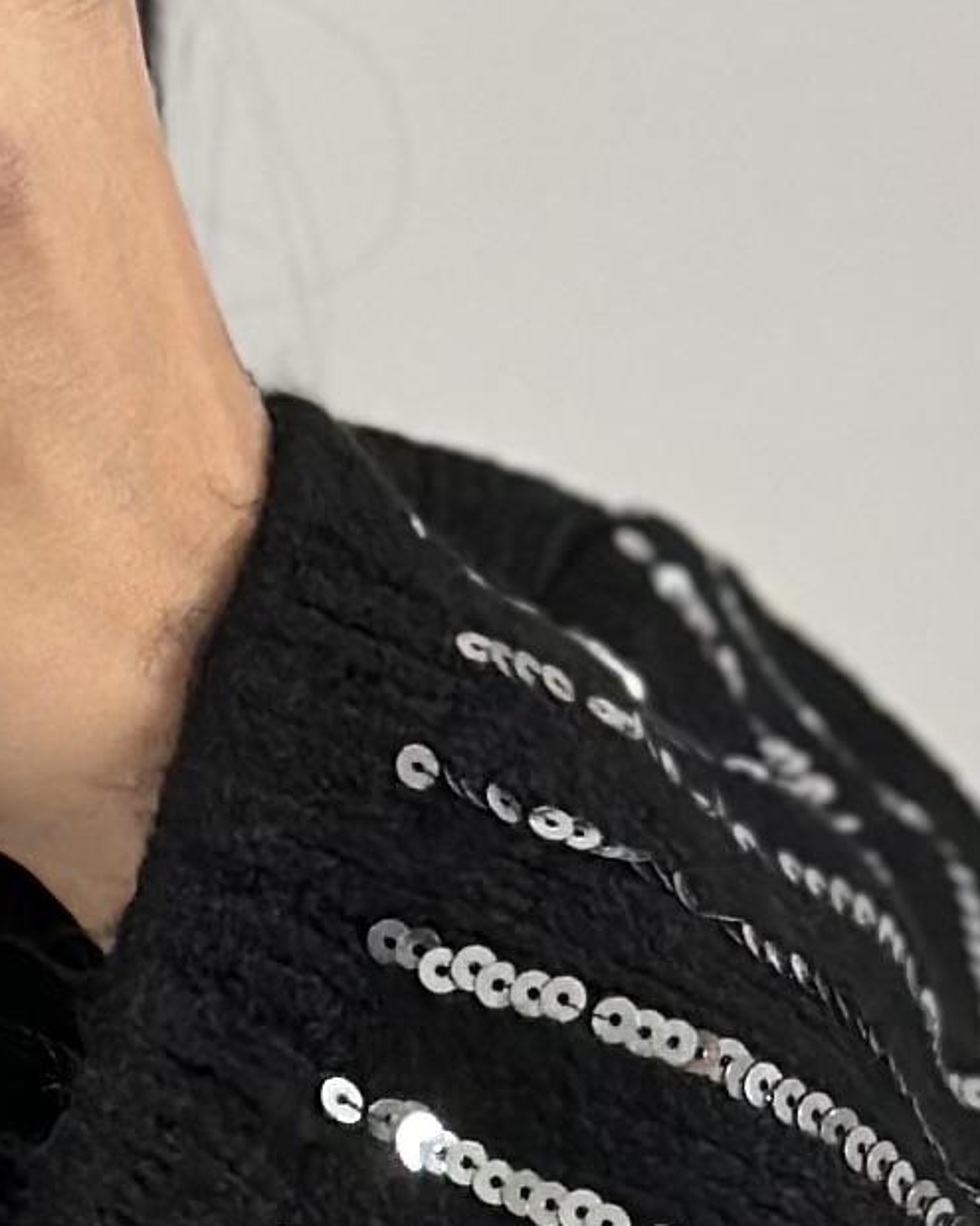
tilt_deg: -24.6
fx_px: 11061
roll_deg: +1.9
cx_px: -990
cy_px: 2420
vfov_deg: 6.2
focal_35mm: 305
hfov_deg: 5.0
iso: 200
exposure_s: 1/100
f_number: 1.78
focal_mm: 6.86
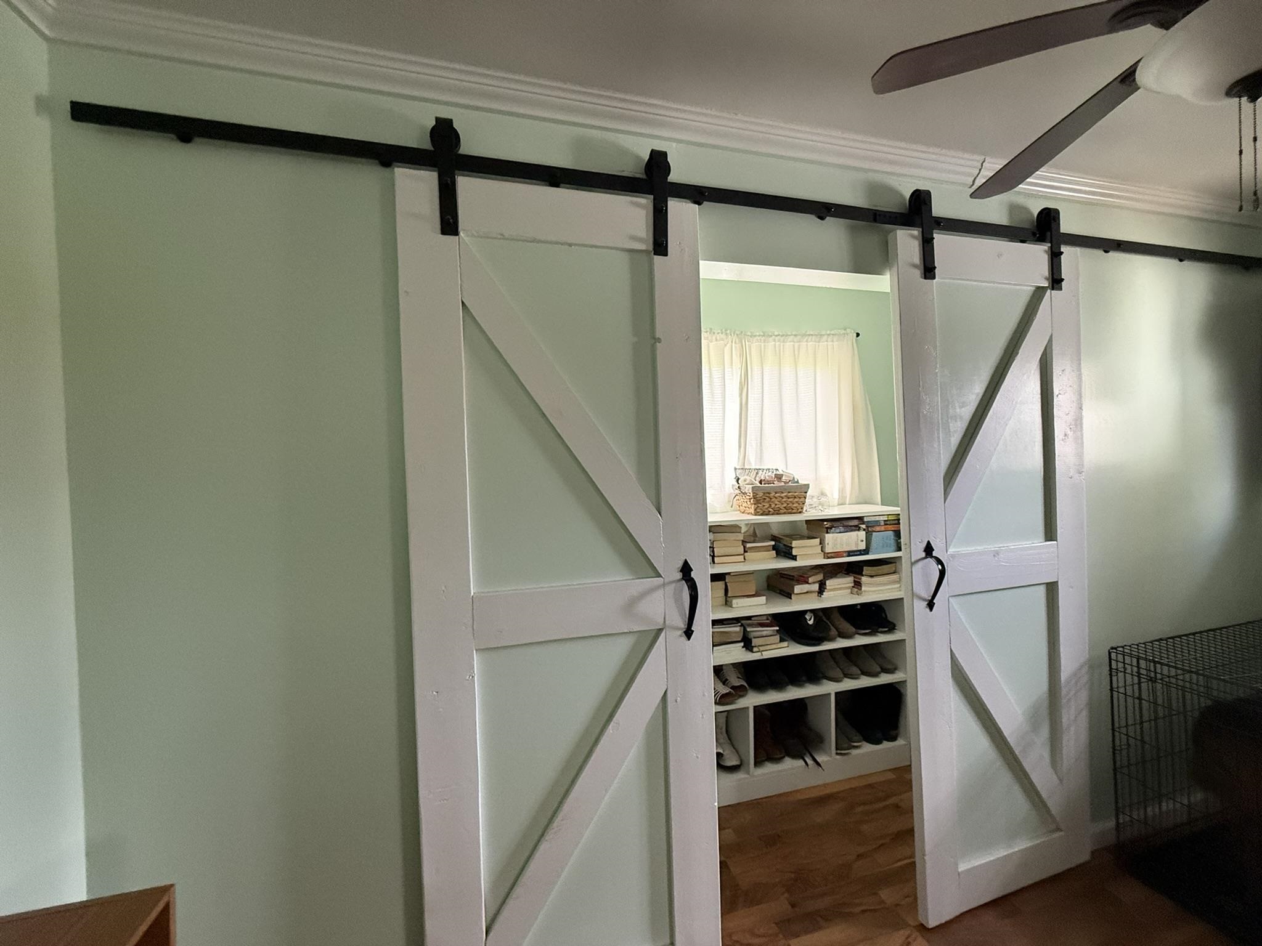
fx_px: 510
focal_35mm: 14
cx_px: 631
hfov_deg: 102.1
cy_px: 473
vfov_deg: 85.7
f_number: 2.2
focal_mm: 2.22
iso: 400
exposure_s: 1/60
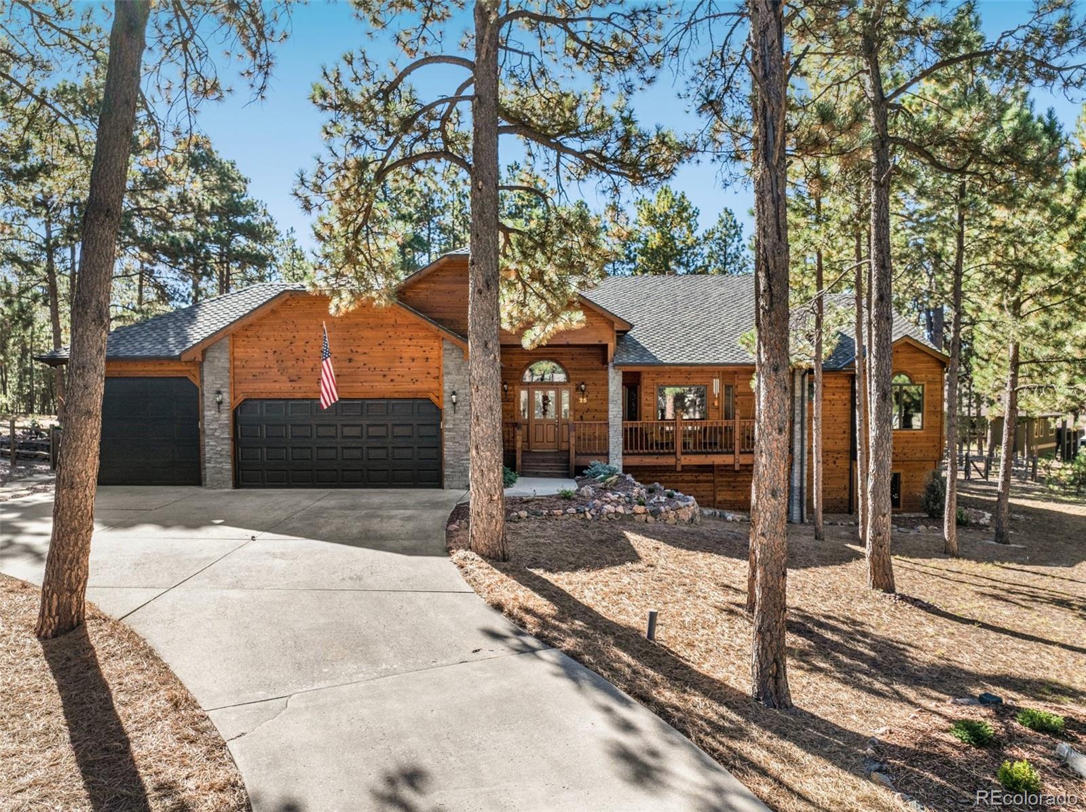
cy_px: 406
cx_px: 543
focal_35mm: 24
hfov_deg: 71.6
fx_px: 752
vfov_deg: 56.7
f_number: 2.8
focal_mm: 12.29
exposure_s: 1/500
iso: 140
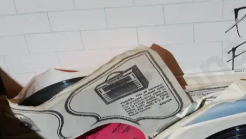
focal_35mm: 113
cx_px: 127
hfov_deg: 18.9
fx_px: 738
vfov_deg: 10.7
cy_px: 135
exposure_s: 1/60
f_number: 5.1
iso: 1600
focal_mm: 23
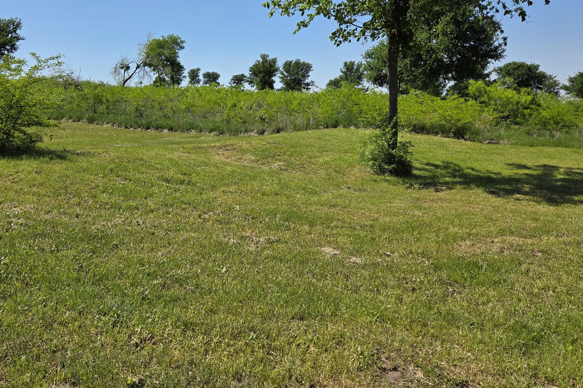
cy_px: 136
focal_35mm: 29
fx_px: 470
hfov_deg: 63.3
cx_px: 243
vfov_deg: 44.4
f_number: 1.8
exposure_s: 1/7328
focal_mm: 5.4
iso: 80
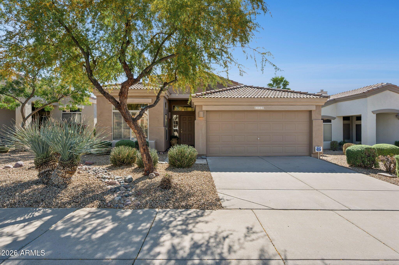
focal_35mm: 20
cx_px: 200
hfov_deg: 85.5
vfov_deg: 63.1
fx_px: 216
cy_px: 132
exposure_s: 1/500
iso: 320
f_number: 8
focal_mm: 19.5
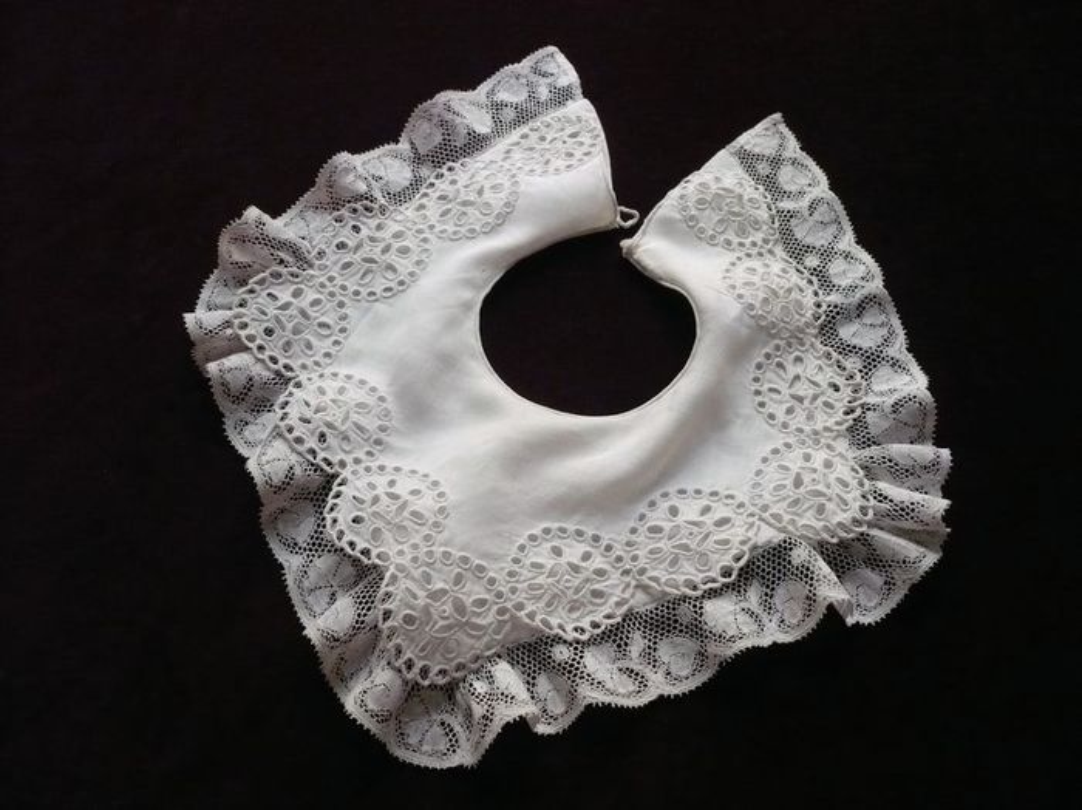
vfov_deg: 40.7
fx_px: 1093
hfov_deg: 52.7
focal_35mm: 35
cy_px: 405
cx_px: 541
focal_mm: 5.8
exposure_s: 1/320
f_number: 2.8
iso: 400
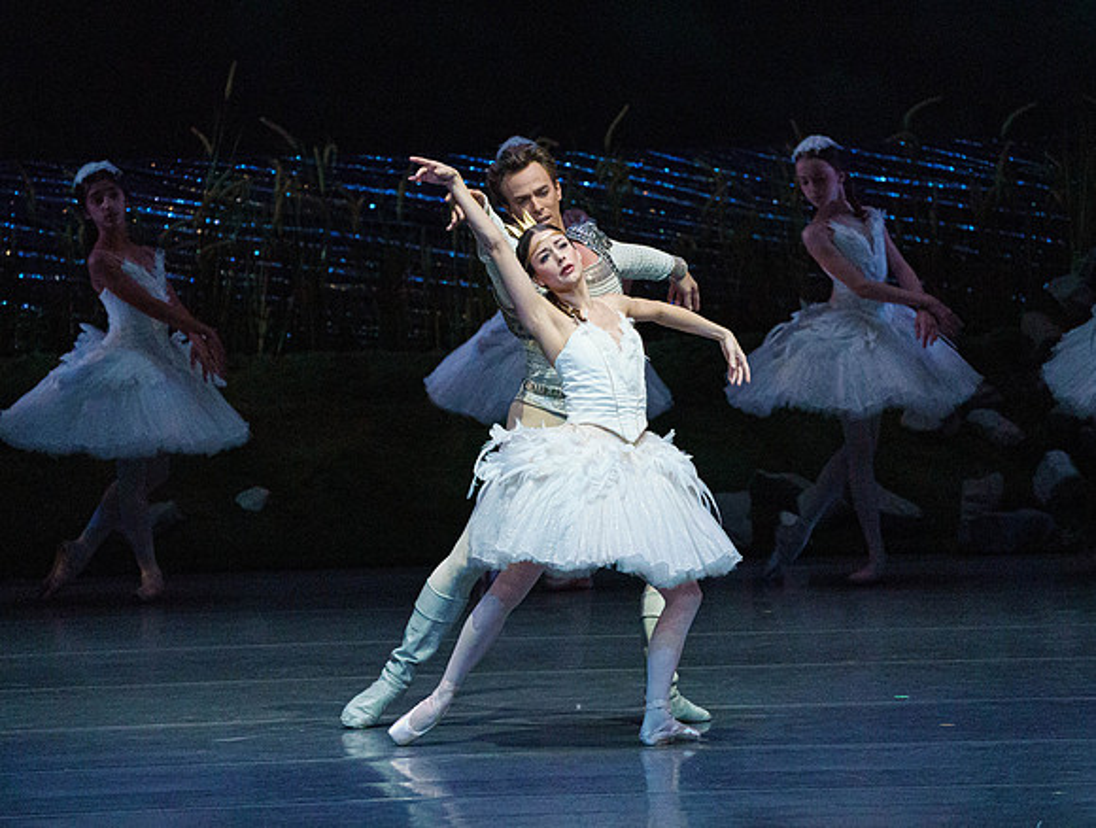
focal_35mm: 425
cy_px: 401
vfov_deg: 3.5
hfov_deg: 4.7
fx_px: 13483
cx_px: 567
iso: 8000
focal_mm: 358
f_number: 5.6
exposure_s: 1/320
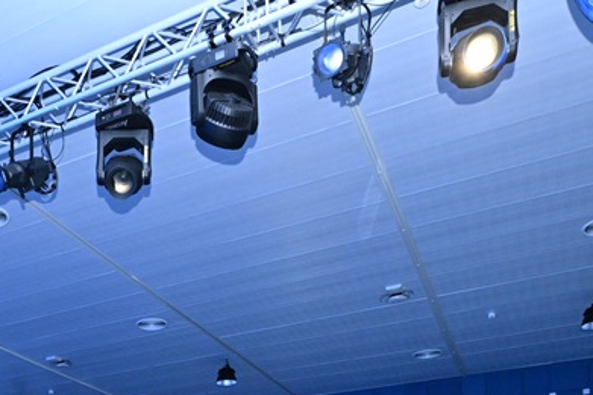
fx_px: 708
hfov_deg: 43.4
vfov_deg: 24.8
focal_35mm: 43
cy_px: 574
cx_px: 121
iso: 1600
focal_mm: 14
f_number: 4.5
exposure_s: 1/60
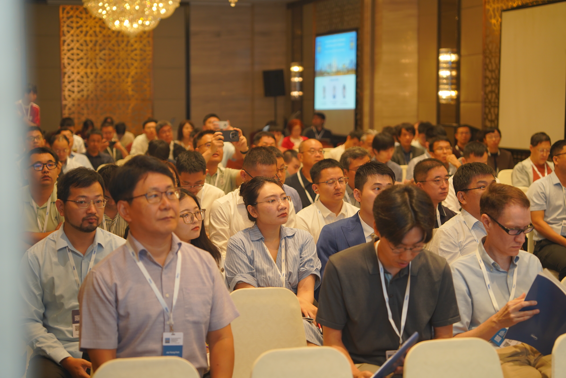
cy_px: 189
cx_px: 283
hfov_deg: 28.8
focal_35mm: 70
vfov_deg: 19.5
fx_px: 1100
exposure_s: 1/100
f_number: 2.8
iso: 640
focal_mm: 70
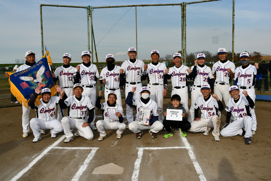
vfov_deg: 40.0
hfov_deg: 57.2
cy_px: 90
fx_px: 248
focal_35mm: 33
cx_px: 136
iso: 100
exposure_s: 1/250
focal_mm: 22
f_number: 10
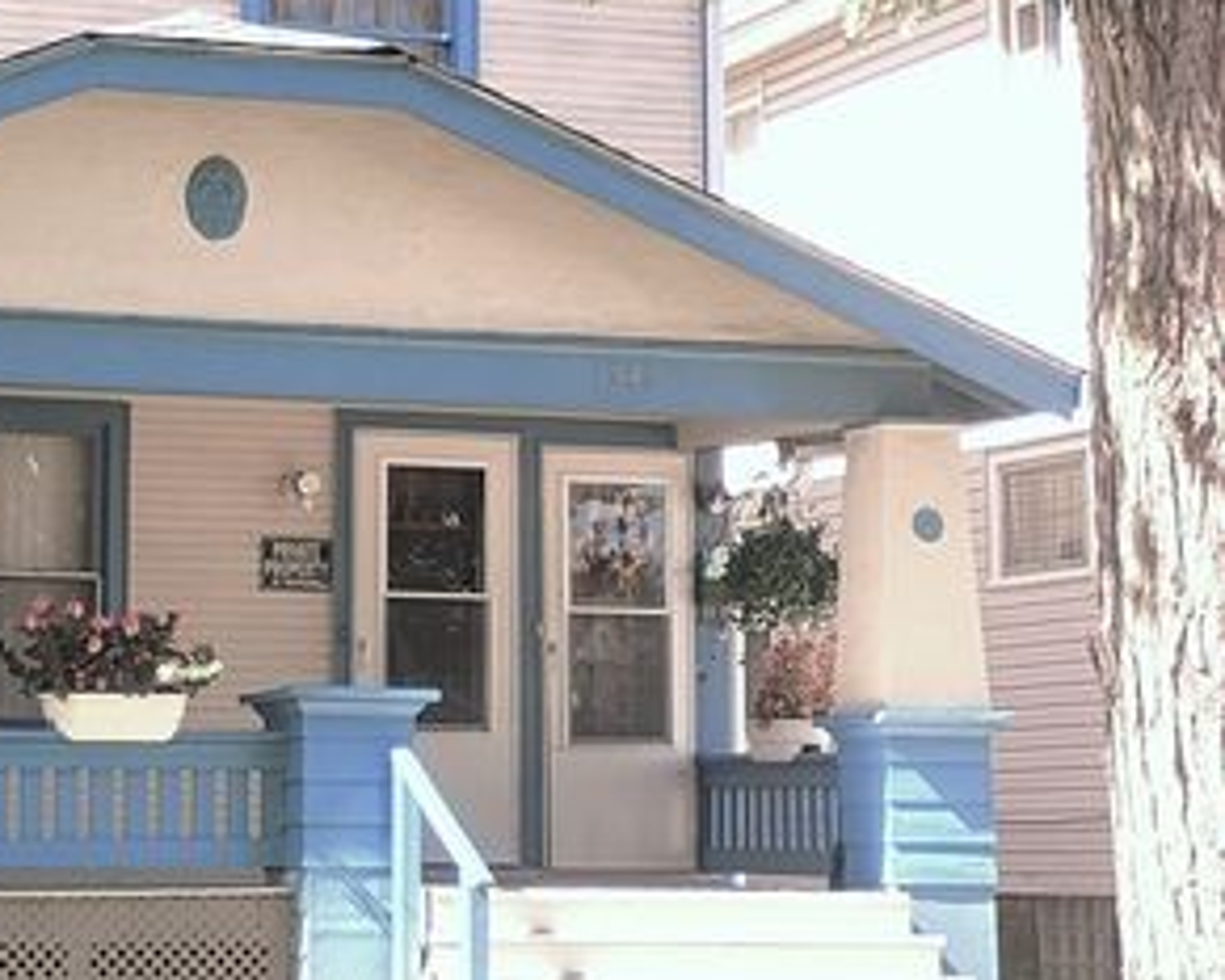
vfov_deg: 32.0
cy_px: 379
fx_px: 1705
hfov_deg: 37.5
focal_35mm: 47
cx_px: 181
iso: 100
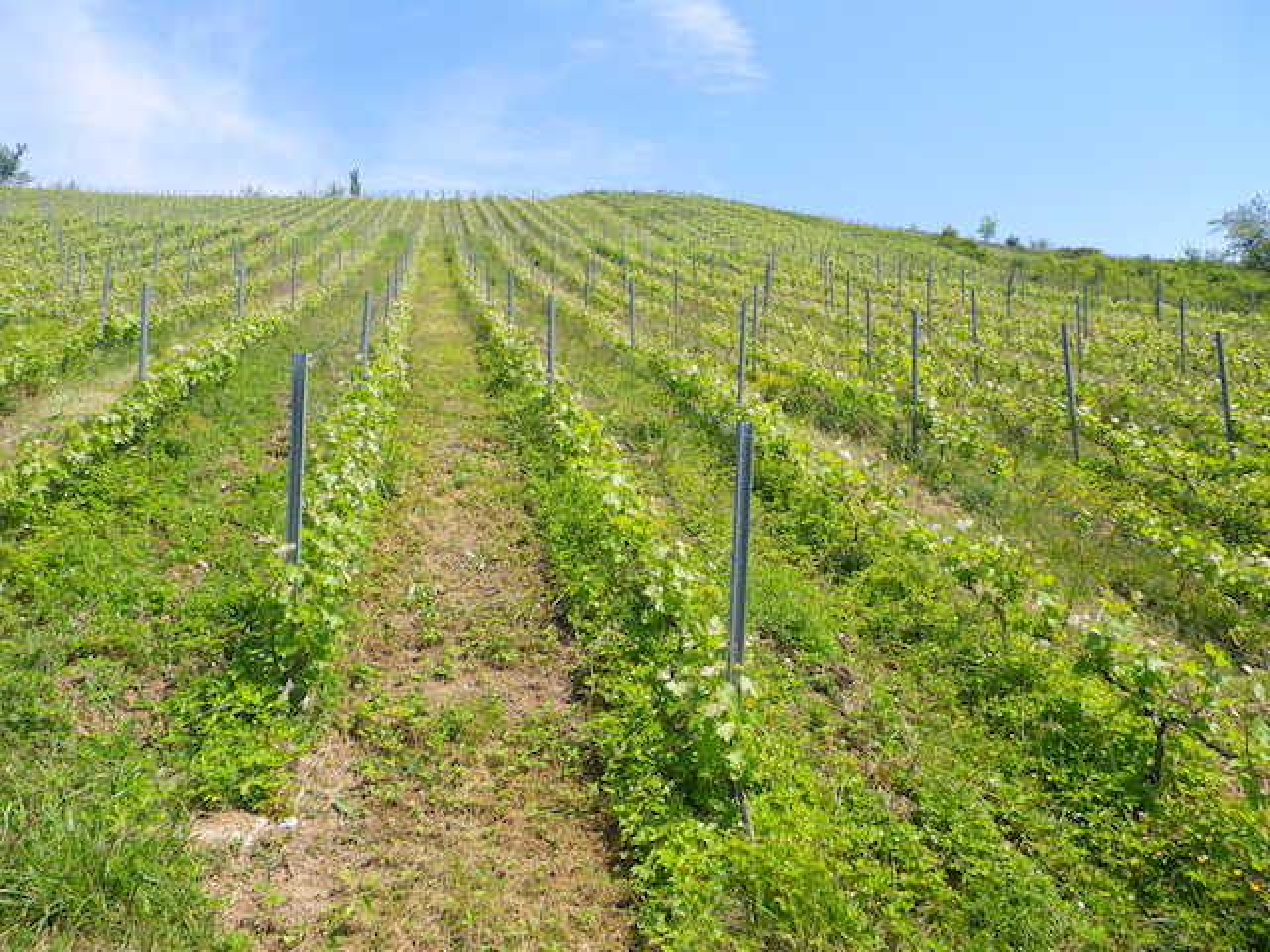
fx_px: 1027
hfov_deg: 63.4
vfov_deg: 49.7
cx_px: 635
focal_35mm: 28
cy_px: 476
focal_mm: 4.9
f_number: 7
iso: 80
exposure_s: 1/200
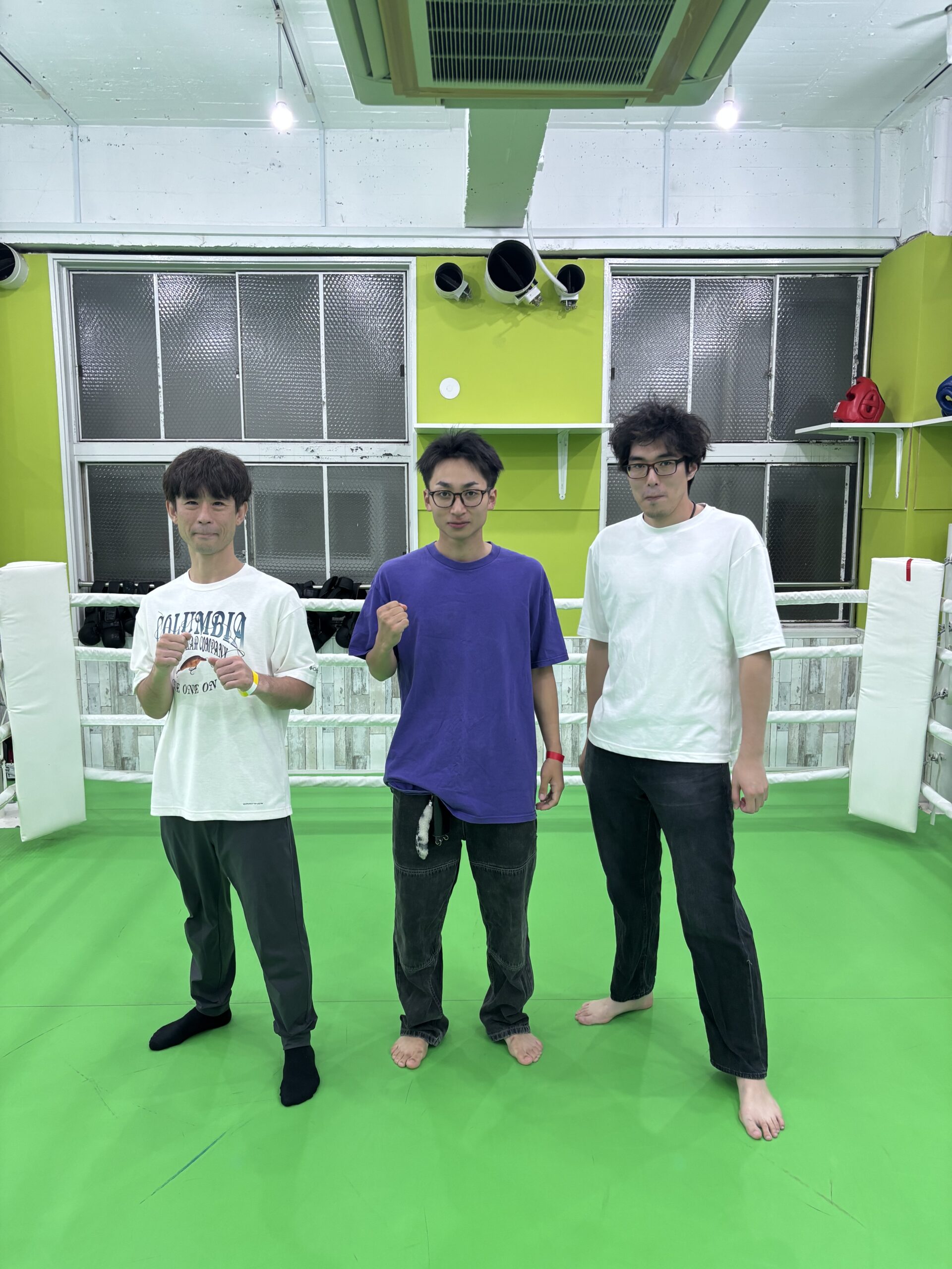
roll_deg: -1.2
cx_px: 476
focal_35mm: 26
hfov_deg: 53.1
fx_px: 953
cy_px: 634
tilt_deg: -8.1
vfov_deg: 67.3
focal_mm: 5.96
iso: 125
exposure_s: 1/50
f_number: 1.6
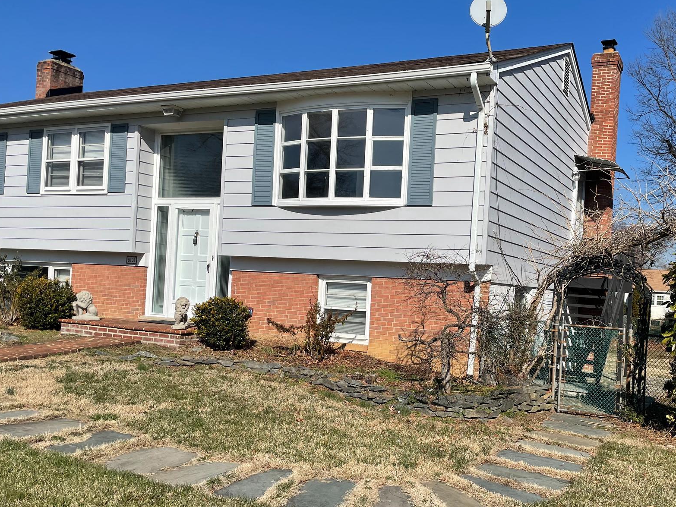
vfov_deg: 41.7
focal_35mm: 34
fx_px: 664
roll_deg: -2.7
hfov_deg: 53.4
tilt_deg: +0.4
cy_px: 293
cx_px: 423
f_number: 1.6
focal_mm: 4.2
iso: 32
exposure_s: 1/5556
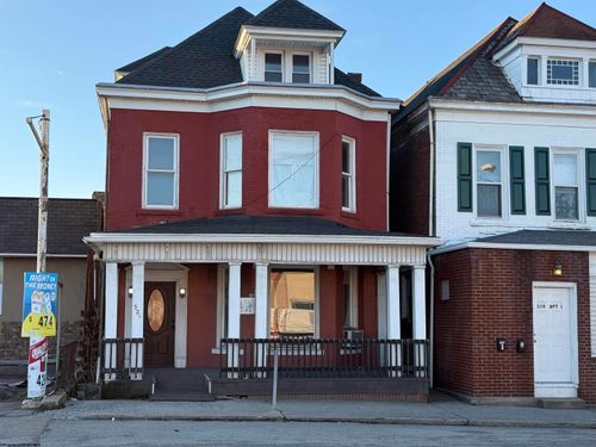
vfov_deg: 30.3
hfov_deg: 39.7
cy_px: 224
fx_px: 826
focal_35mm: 48
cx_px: 298
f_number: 1.78
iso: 80
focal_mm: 6.76
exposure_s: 1/975
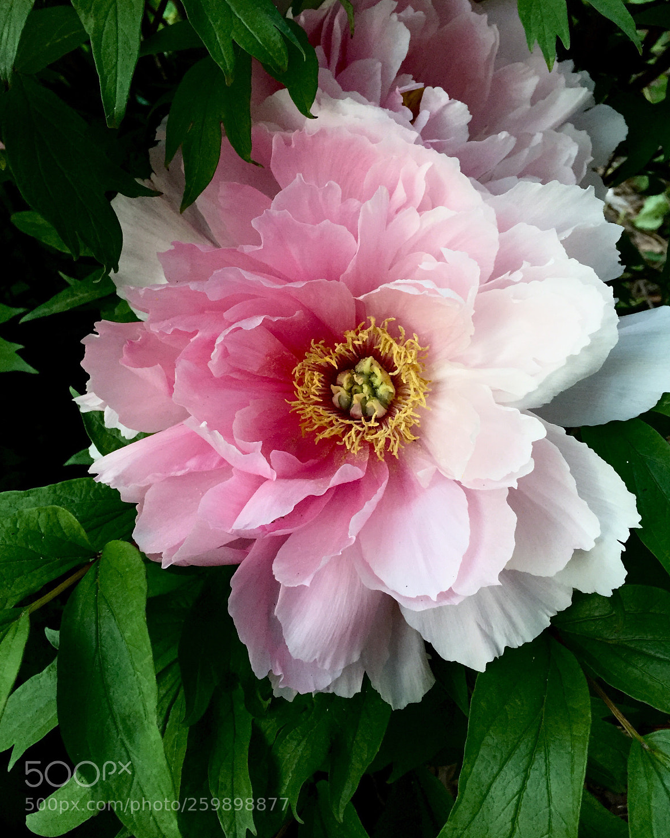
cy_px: 391
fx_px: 768
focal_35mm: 31
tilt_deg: -53.3
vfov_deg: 57.1
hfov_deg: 47.1
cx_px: 333
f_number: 2.2
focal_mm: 4.15
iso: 50
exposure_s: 1/30
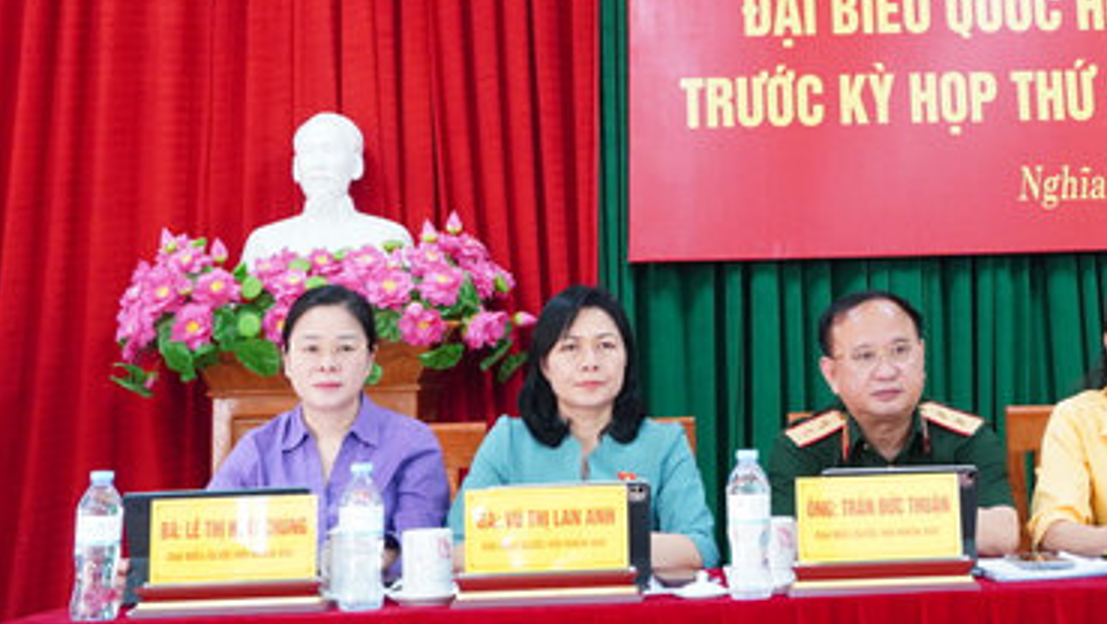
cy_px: 138
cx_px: 756
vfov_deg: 25.6
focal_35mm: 46
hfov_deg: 43.8
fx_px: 1351
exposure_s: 1/25
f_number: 6.3
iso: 1600
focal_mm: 20
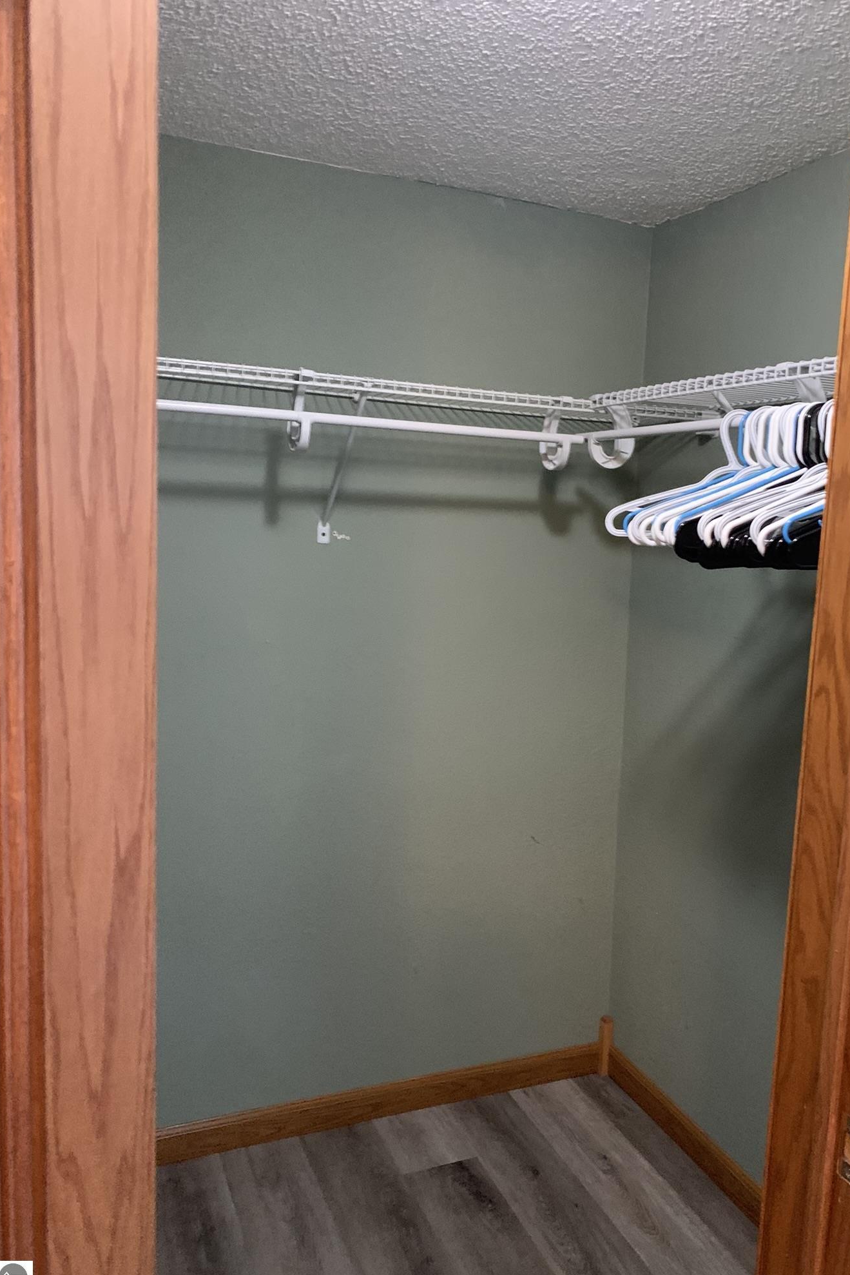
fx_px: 991
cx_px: 486
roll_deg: -2.2
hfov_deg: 46.3
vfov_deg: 65.5
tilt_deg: -9.4
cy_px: 639
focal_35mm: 28
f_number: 1.8
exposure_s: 1/31
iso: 400
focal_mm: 4.25
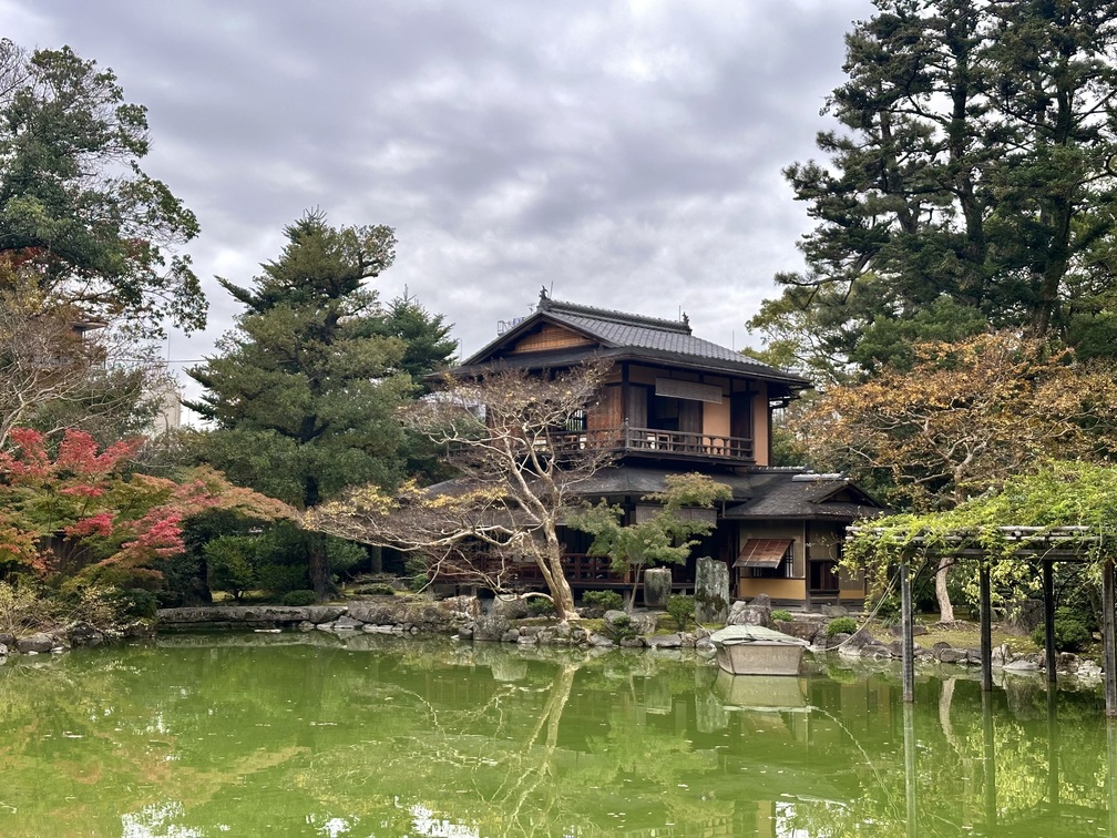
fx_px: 1549
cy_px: 419
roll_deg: -0.4
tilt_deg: +5.5
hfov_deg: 39.7
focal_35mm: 48
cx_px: 558
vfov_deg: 30.3
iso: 64
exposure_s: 1/304
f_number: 1.78
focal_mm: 6.86
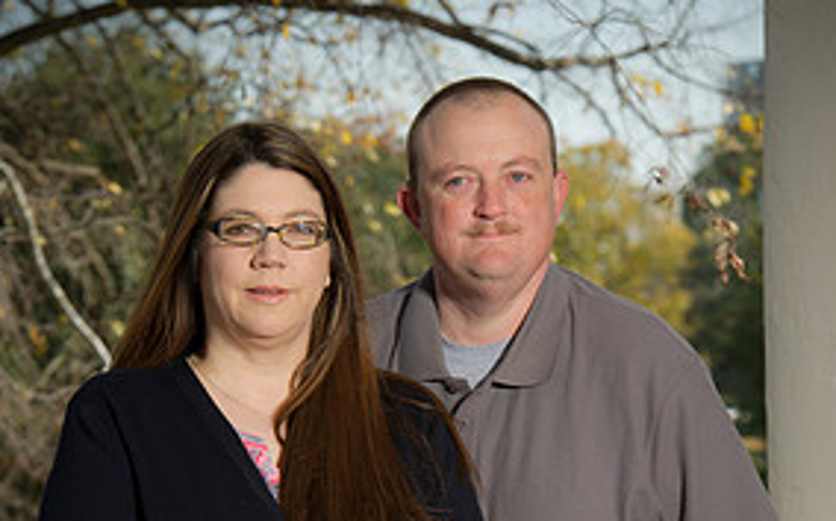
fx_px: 4781
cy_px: 559
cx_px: 422
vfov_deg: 6.2
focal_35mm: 210
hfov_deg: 10.0
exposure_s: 1/160
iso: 160
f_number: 8
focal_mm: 130
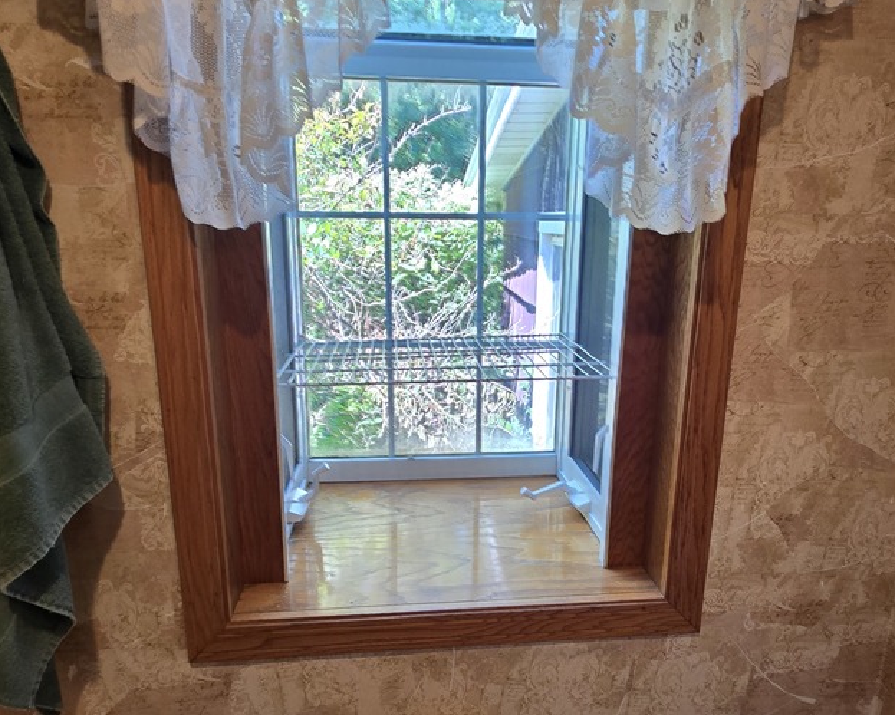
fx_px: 583
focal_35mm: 22
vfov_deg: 62.8
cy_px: 413
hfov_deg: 74.7
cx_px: 504
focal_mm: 2.2
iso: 100
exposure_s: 1/60
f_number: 2.2
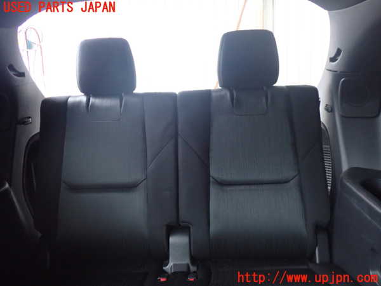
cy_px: 143
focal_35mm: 30
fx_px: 330
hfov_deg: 60.0
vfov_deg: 46.8
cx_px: 190
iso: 800
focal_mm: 5.4
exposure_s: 1/25
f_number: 2.3
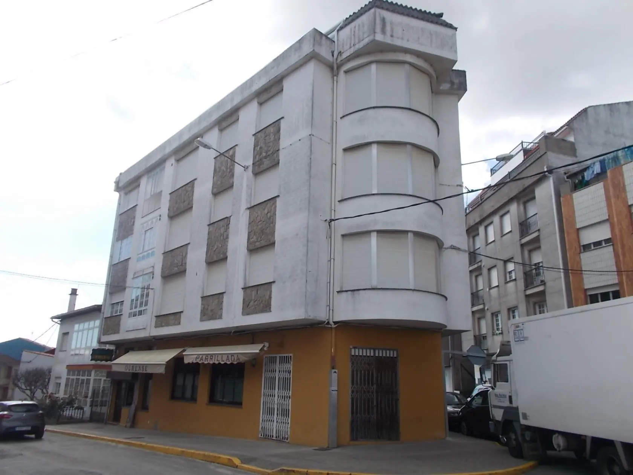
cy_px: 238
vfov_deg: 53.1
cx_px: 316
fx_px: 475
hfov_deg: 67.3
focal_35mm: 26
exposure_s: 1/125
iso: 80
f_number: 8
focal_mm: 4.6
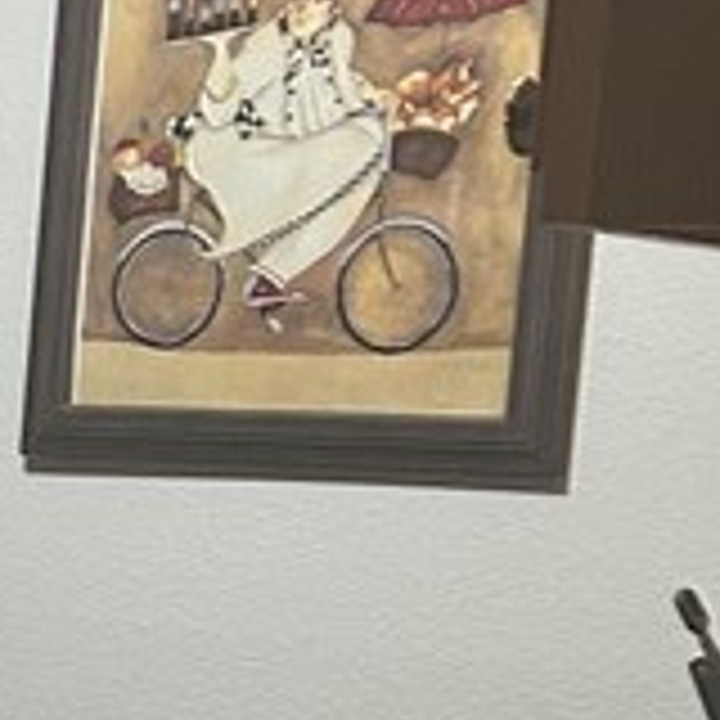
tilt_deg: -11.3
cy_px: 968
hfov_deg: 11.0
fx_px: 3459
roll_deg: -3.8
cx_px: -608
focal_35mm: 147
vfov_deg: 11.5
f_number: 1.5
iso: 250
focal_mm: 5.7
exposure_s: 1/60
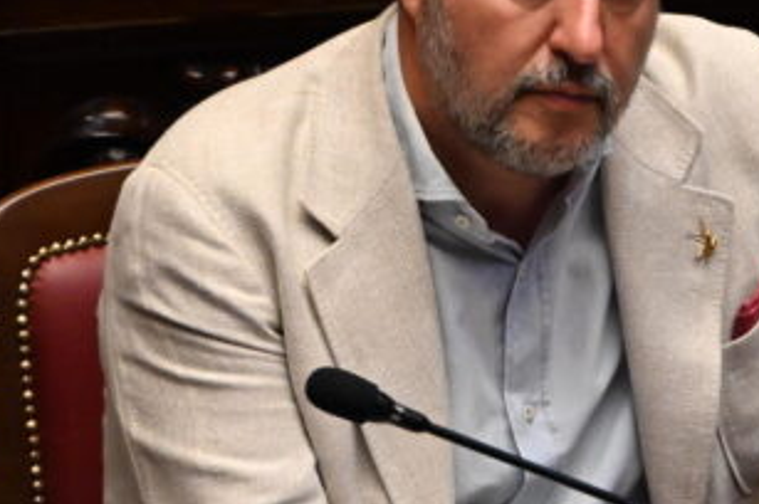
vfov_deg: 0.9
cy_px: 289
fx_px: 31654
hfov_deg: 1.4
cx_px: 554
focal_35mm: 1503
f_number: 5.6
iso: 6400
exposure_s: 1/160
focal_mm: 400
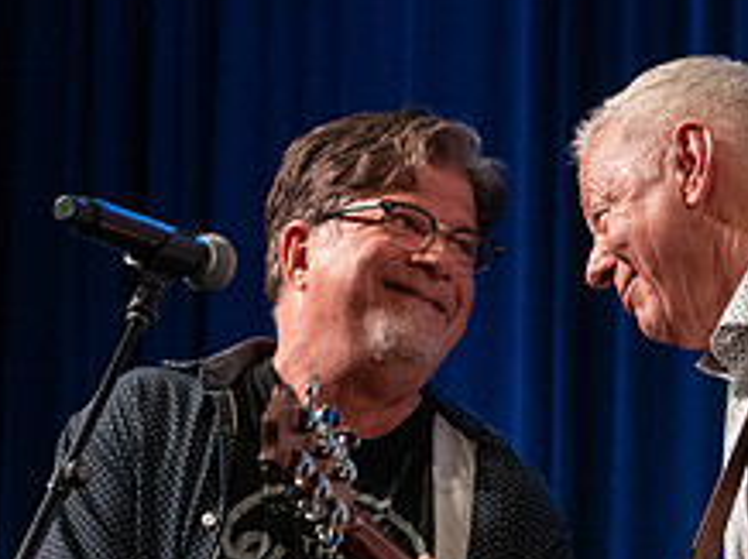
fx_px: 6195
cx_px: 775
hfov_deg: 6.9
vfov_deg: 5.2
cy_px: 499
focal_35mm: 287
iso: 6400
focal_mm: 112
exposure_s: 1/200
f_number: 6.3
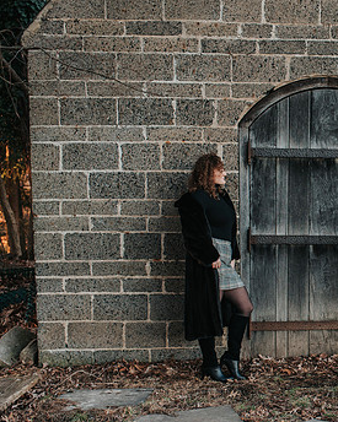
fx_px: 838
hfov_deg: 21.8
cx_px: 357
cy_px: 245
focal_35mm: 67
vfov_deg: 28.3
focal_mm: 35
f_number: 2.8
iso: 800
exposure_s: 1/500
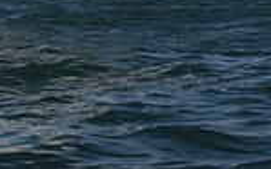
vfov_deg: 3.7
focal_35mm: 342
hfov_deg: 6.1
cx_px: -59
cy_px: -356
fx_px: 2525
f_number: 5
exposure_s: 1/1250
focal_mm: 86
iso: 250
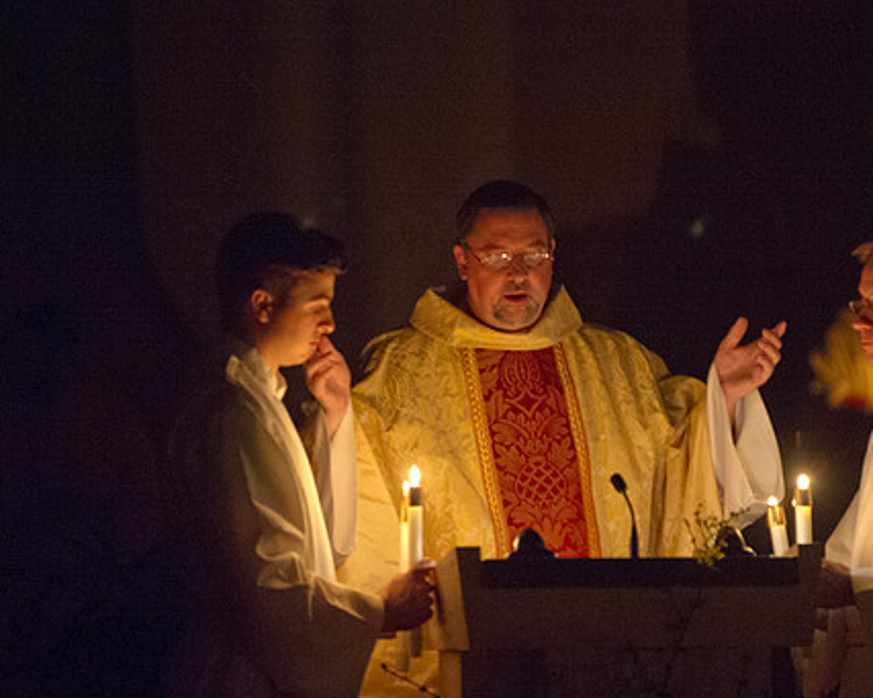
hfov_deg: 7.6
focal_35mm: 255
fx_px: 6584
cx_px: 550
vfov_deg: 6.1
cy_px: 336
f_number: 2.8
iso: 12800
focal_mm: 200
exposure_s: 1/60
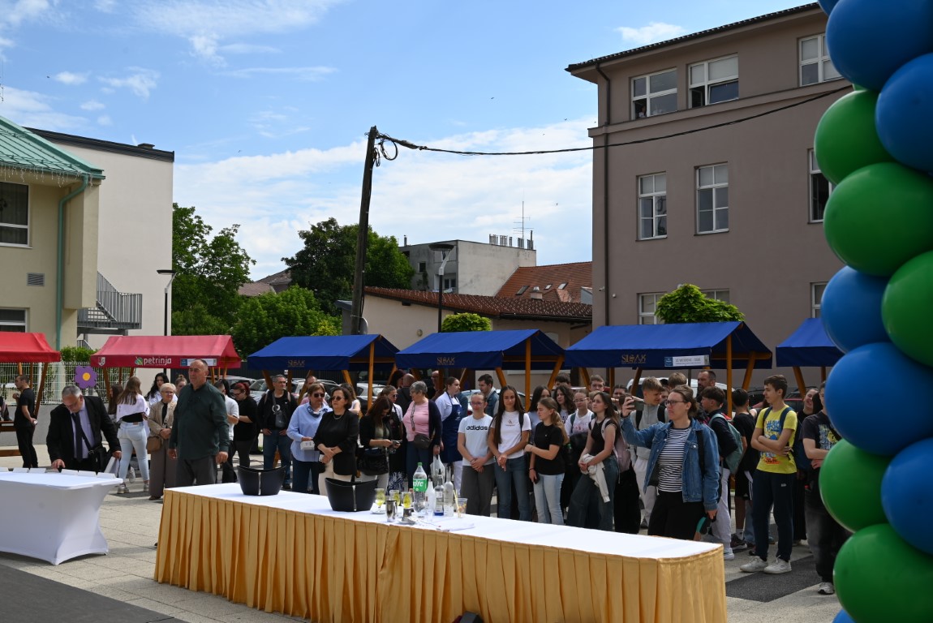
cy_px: 312
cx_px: 466
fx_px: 985
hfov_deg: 50.7
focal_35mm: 38
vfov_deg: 35.1
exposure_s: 1/200
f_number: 10
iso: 100
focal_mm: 38
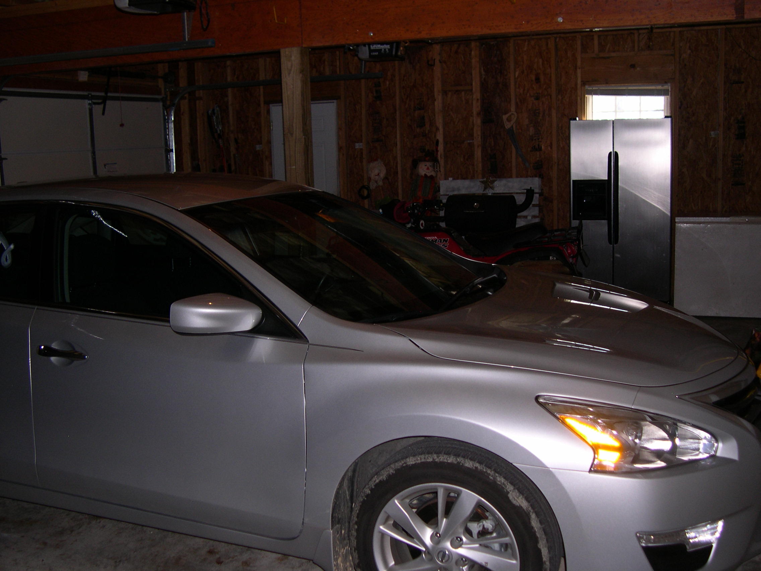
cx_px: 380
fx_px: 835
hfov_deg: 49.0
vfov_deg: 37.7
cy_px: 286
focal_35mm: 38
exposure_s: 1/60
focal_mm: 8
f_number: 2.8
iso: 100
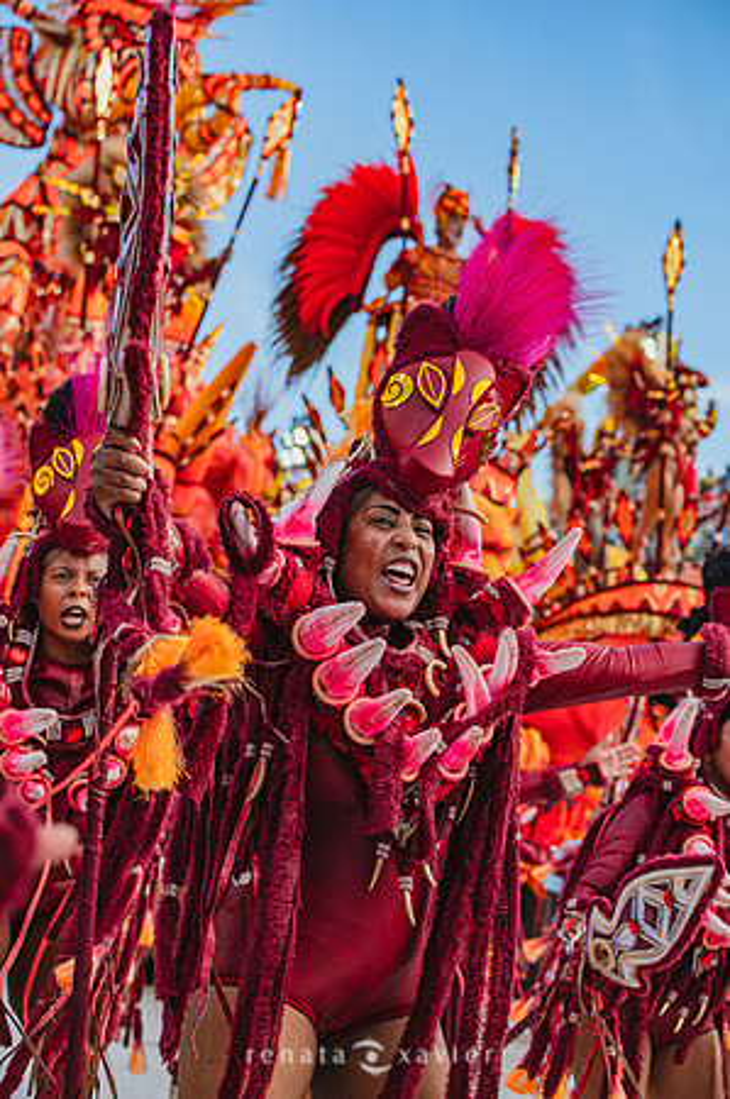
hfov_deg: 19.4
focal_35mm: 70
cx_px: 365
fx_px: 2134
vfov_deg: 28.9
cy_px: 550
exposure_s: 1/1600
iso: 640
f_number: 5.6
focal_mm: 70
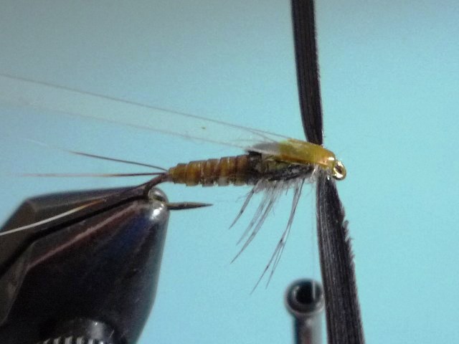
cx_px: 230
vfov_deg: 46.8
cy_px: 172
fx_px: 398
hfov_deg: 60.0
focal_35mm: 30
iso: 400
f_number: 3.3
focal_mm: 5.2
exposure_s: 1/30
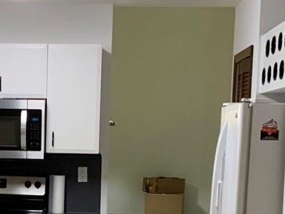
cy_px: 211
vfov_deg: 14.3
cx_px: 19
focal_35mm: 102
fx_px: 840
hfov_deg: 18.9
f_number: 1.8
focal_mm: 3
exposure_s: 1/60
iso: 160
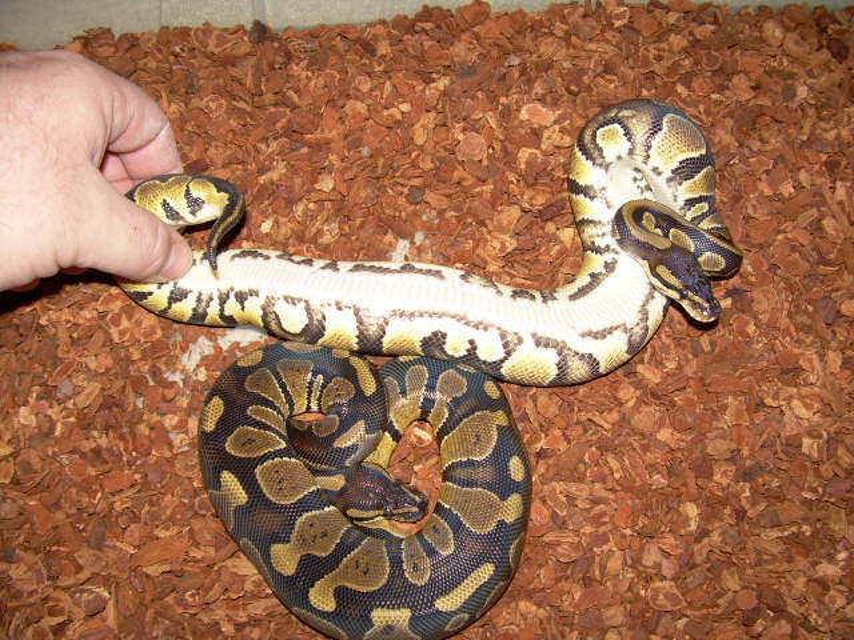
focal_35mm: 38
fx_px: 937
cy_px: 320
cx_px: 427
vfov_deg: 37.7
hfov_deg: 49.0
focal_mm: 6.3
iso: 50
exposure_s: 1/60
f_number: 2.8
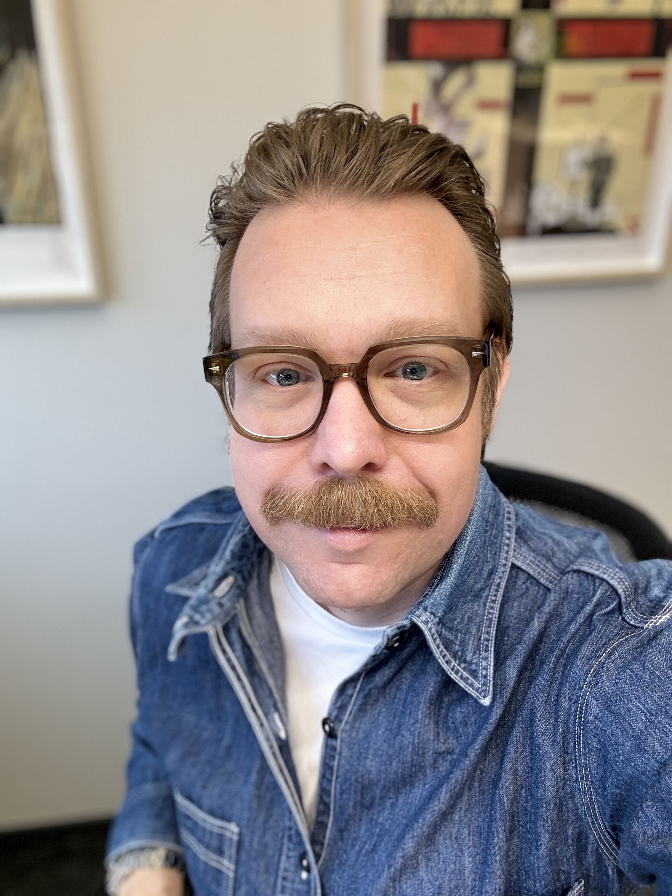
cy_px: 448
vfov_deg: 60.0
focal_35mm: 30
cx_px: 336
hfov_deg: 46.8
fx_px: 777
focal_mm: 2.69
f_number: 1.9
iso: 100
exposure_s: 1/49
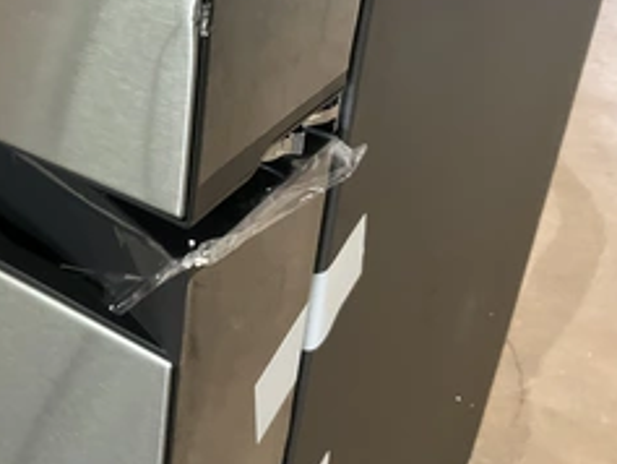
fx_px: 874
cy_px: 78
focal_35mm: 49
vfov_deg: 28.9
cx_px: 130
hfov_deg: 37.6
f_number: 1.8
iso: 320
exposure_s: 1/30
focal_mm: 3
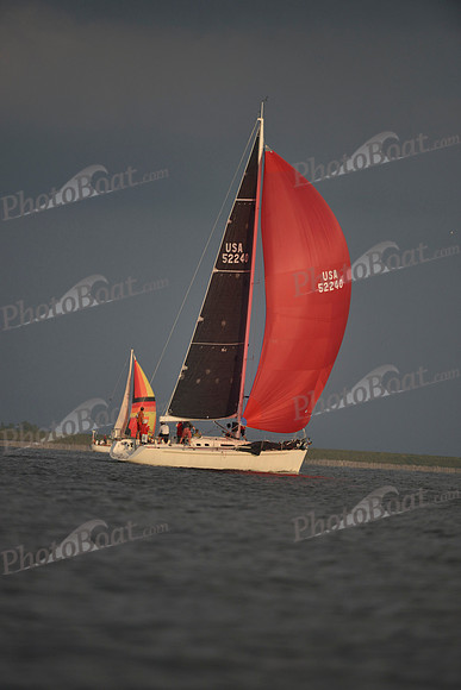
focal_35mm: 400
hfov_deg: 3.4
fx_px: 7678
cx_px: 230
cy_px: 345
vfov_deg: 5.2
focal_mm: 400
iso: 280
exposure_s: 1/5000
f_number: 4
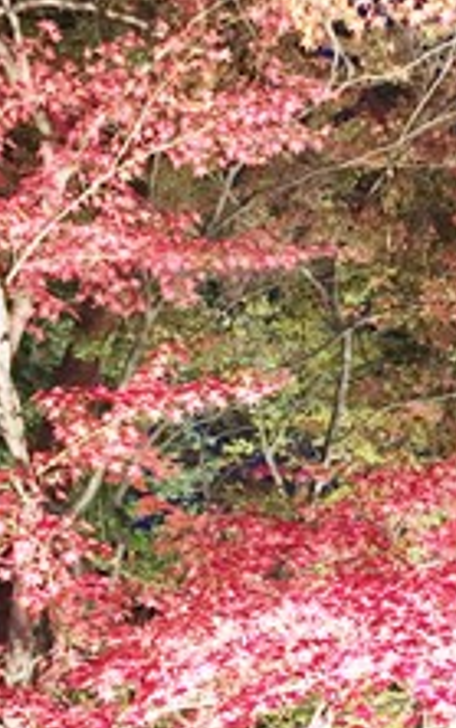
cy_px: 430
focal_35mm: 62
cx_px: 436
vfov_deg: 32.9
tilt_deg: +21.5
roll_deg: +3.7
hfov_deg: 20.4
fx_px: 1231
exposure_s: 1/15
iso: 320
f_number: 2.2
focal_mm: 4.15
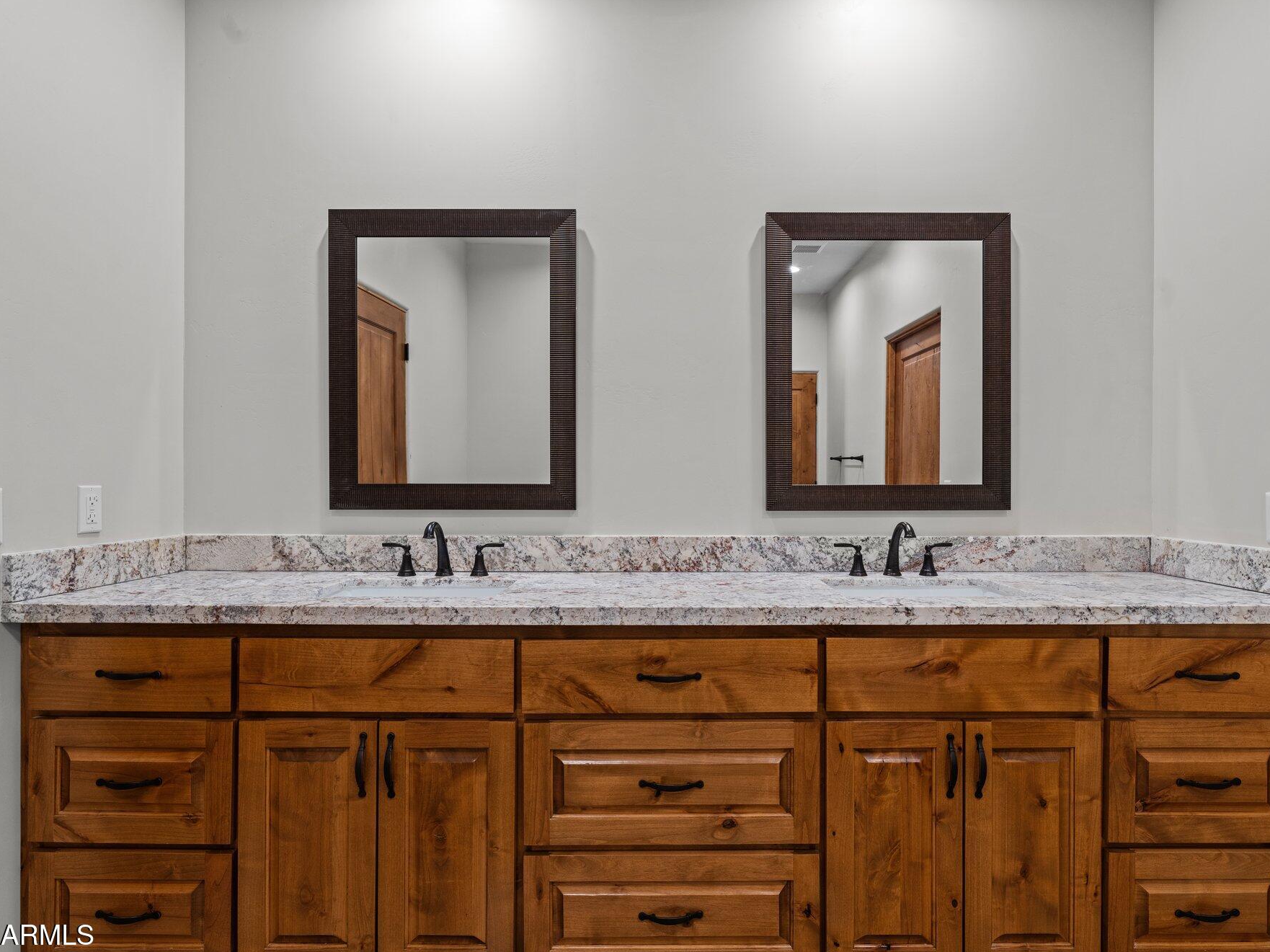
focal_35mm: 20
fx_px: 717
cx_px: 666
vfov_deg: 67.1
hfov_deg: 83.0
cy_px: 488
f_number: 8
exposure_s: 1/2
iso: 400
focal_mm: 17.5
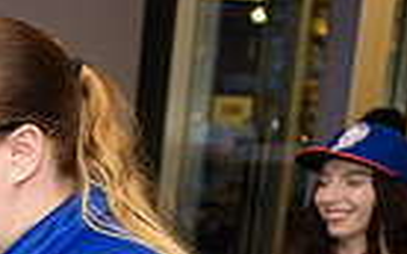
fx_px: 1142
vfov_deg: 12.0
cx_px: -242
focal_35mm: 103
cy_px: 400
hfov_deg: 17.7
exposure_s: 1/125
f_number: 3.2
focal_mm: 24
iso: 400
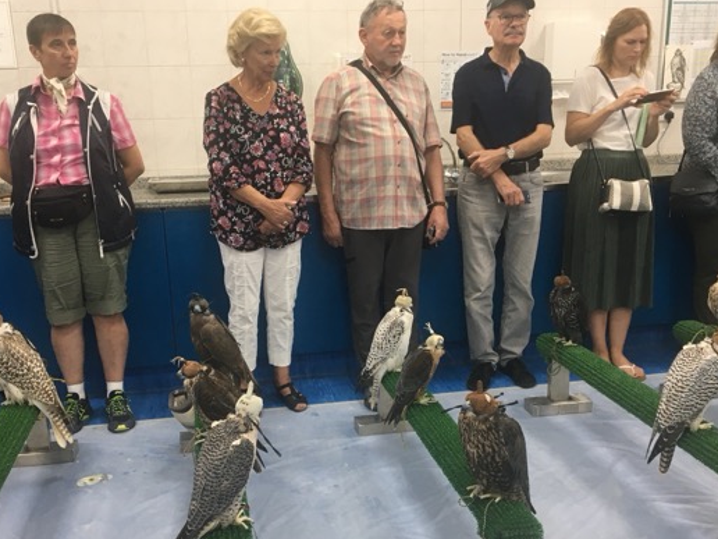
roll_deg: +0.9
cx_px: 346
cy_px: 318
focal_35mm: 36
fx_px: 747
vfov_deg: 39.5
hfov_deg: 51.3
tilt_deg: -14.0
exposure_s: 1/33
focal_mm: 4.15
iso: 64
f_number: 2.2
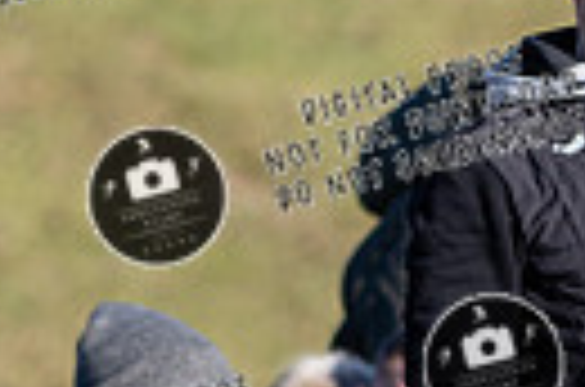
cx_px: 658
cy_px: 318
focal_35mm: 2394
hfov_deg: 0.9
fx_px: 38808
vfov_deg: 0.6
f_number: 3.2
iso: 200
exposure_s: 1/1600
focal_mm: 300
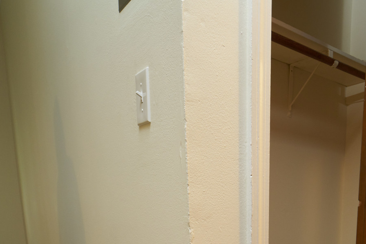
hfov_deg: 53.4
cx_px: 310
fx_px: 325
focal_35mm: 32
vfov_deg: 35.5
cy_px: 265
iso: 320
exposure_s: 1/6
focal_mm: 14
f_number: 10
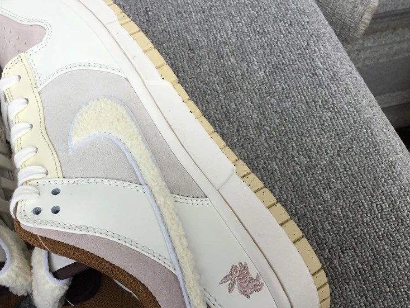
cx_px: 160
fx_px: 450
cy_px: 181
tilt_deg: -61.5
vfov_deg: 37.6
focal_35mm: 38
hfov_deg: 48.6
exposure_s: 1/762
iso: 25
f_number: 2.4
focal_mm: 3.3
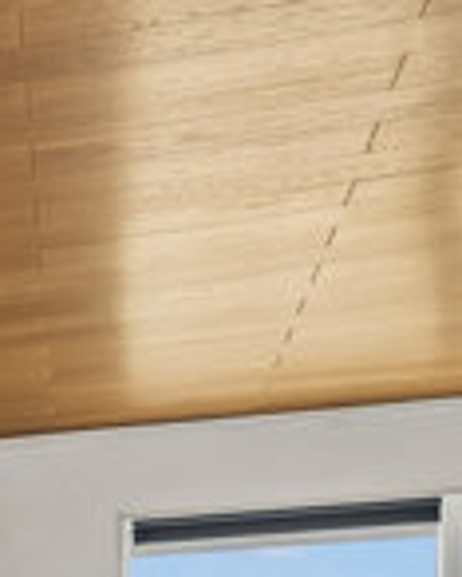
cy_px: 887
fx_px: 2015
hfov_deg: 9.9
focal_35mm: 118
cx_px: -924
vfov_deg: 15.0
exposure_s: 1/2
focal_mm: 23
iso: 200
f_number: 8
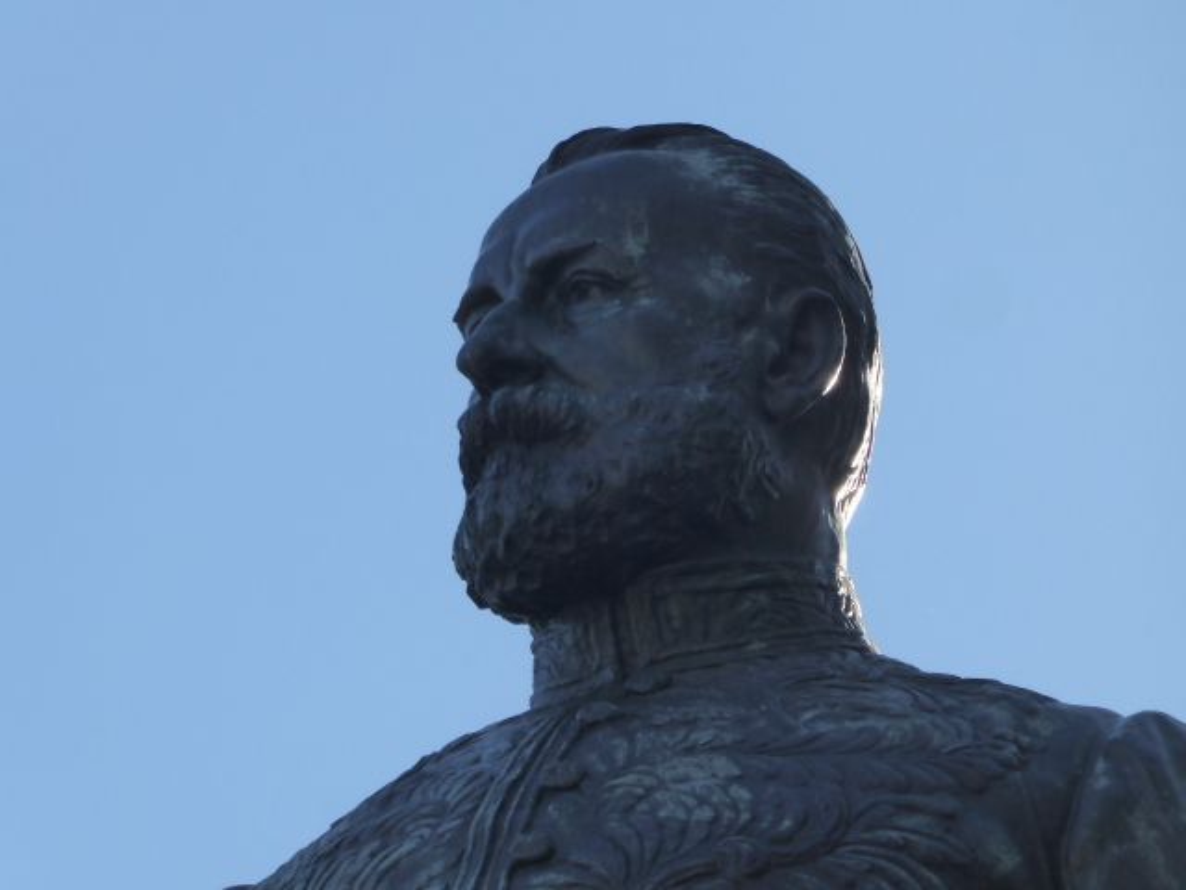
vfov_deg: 3.6
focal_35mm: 414
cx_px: 593
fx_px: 14184
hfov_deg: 4.8
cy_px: 445
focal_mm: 66.8
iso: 160
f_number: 6
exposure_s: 1/250
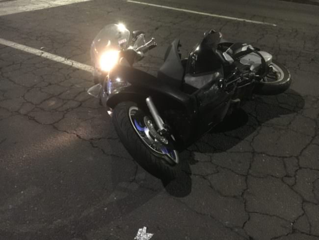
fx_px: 267
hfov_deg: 61.6
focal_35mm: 29
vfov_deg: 48.3
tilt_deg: -33.6
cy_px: 120
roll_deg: -5.1
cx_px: 160
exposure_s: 1/17
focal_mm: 4.15
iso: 640
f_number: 2.2
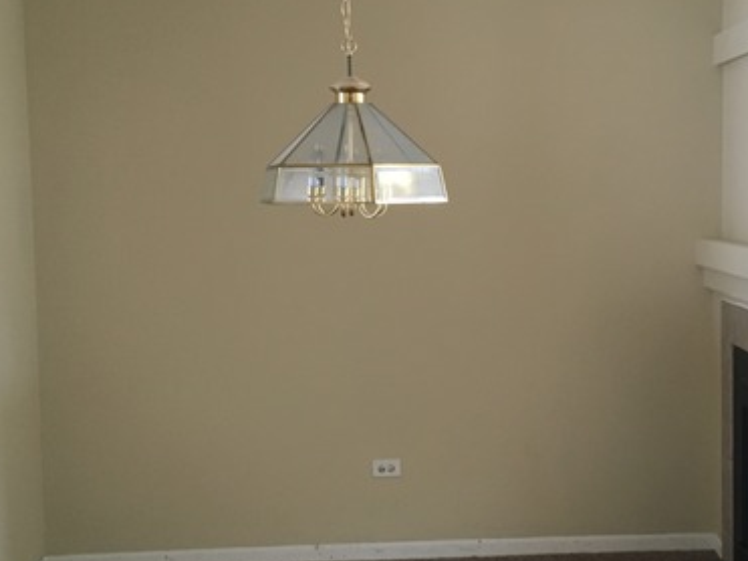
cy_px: 264
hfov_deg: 37.8
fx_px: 1080
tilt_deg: -4.7
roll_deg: +0.6
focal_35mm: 50
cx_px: 492
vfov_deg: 29.1
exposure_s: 1/15
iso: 200
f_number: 2.2
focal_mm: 4.15
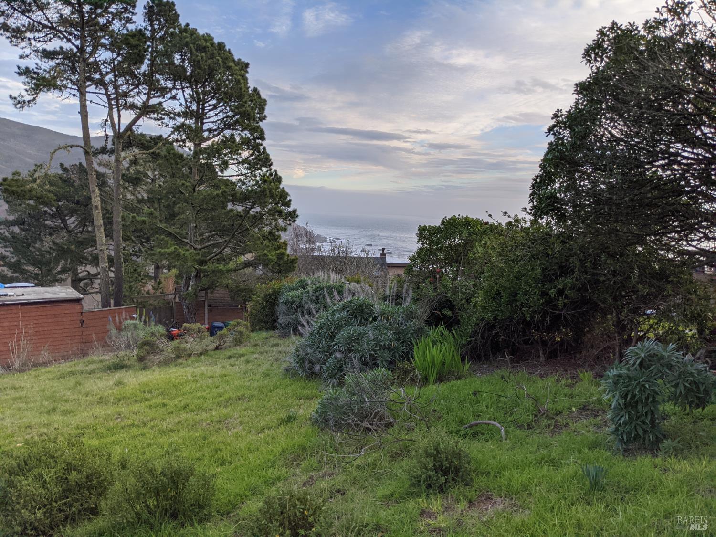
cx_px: 358
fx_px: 558
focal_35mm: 27
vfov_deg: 51.4
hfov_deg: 65.3
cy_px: 268
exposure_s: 1/1020
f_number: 1.73
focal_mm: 4.38
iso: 75
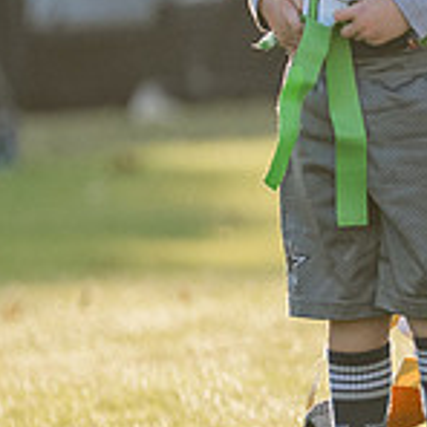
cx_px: 1131
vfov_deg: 1.4
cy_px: 87
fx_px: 17626
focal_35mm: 1263
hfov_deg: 1.4
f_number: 2.8
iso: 200
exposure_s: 1/1000
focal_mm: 200
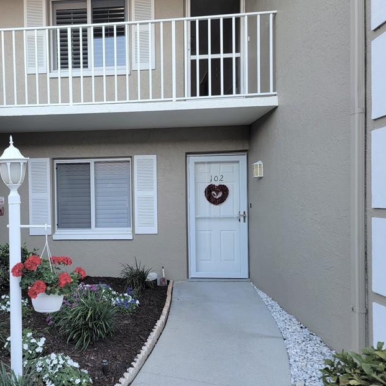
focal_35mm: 35
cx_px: 103
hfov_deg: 45.8
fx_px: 442
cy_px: 199
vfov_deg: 47.2
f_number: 1.8
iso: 32
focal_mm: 6.7
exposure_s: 1/120
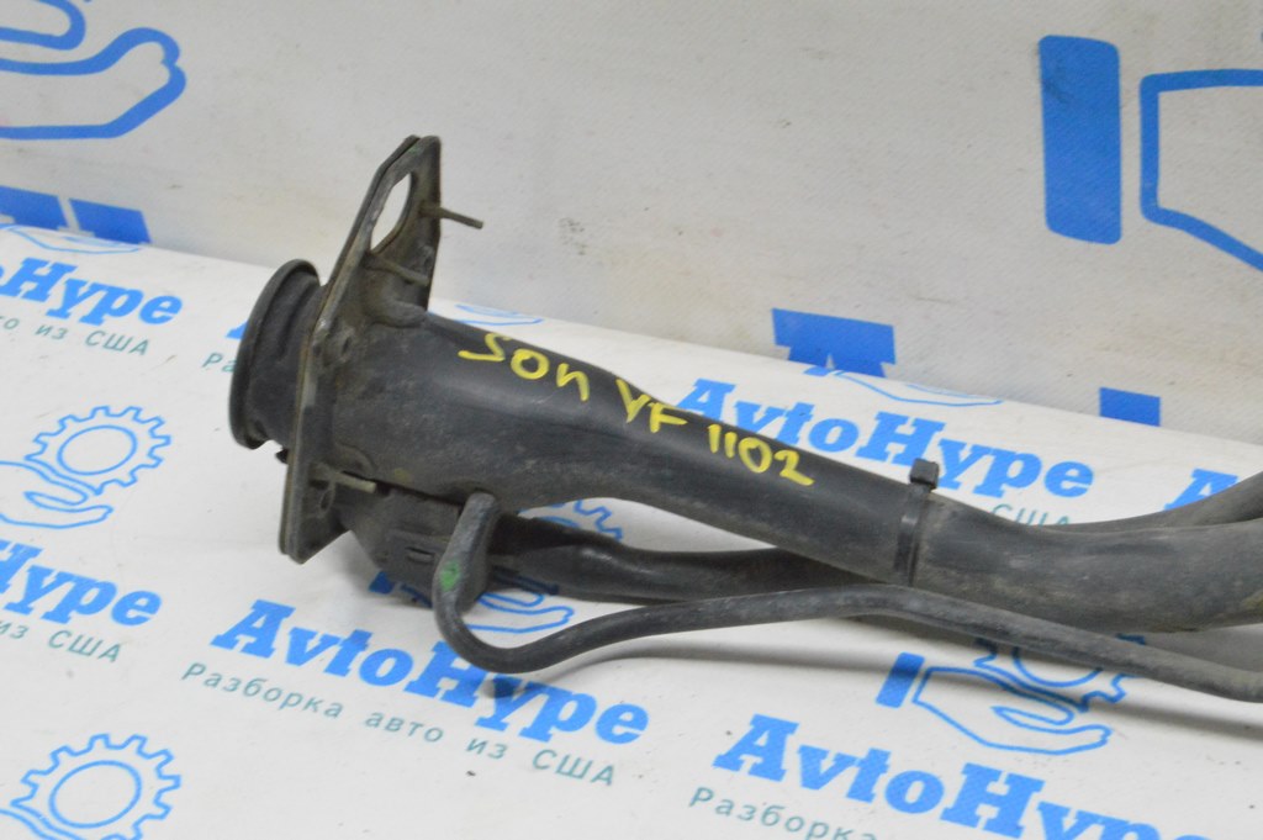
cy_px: 420
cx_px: 632
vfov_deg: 17.5
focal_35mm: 78
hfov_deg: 26.0
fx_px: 2734
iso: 6400
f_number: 20
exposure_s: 1/15
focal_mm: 52
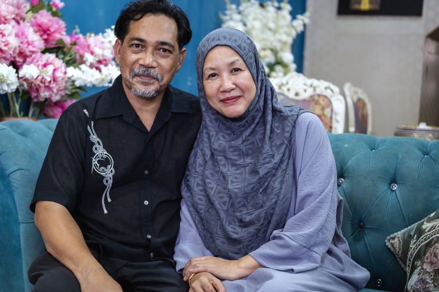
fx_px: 646
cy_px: 158
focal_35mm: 53
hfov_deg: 37.3
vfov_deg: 25.5
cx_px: 161
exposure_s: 1/160
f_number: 1.2
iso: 800
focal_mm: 27
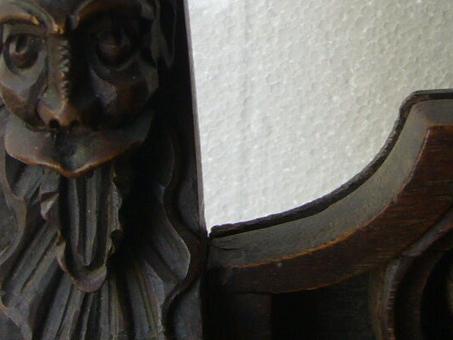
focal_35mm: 104
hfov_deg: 18.7
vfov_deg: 14.2
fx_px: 1362
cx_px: 381
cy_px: 85
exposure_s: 1/60
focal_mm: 5.8
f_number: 2.8
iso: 80
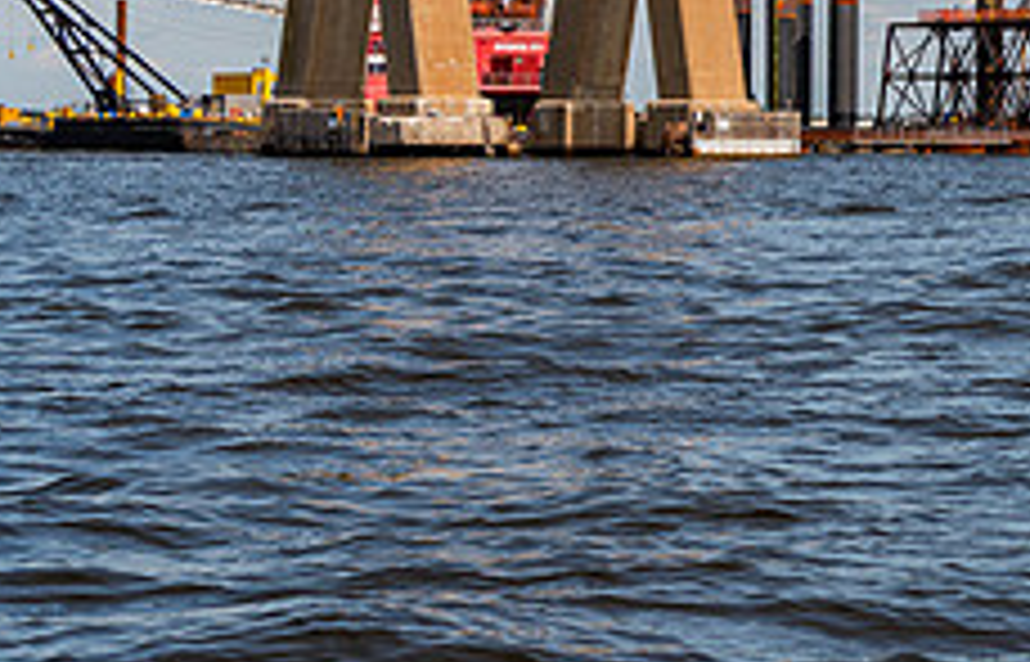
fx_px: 4611
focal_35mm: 163
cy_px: -113
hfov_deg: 12.5
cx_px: 1196
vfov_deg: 8.1
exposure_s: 1/320
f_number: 8
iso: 64
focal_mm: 62
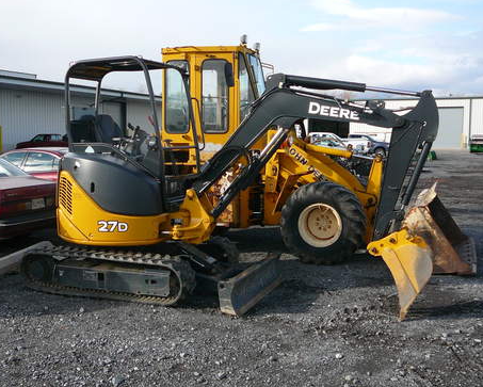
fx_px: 586
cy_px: 189
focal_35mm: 41
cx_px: 213
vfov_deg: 36.5
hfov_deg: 44.7
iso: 80
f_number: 2.8
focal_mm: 5.2
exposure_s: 1/640
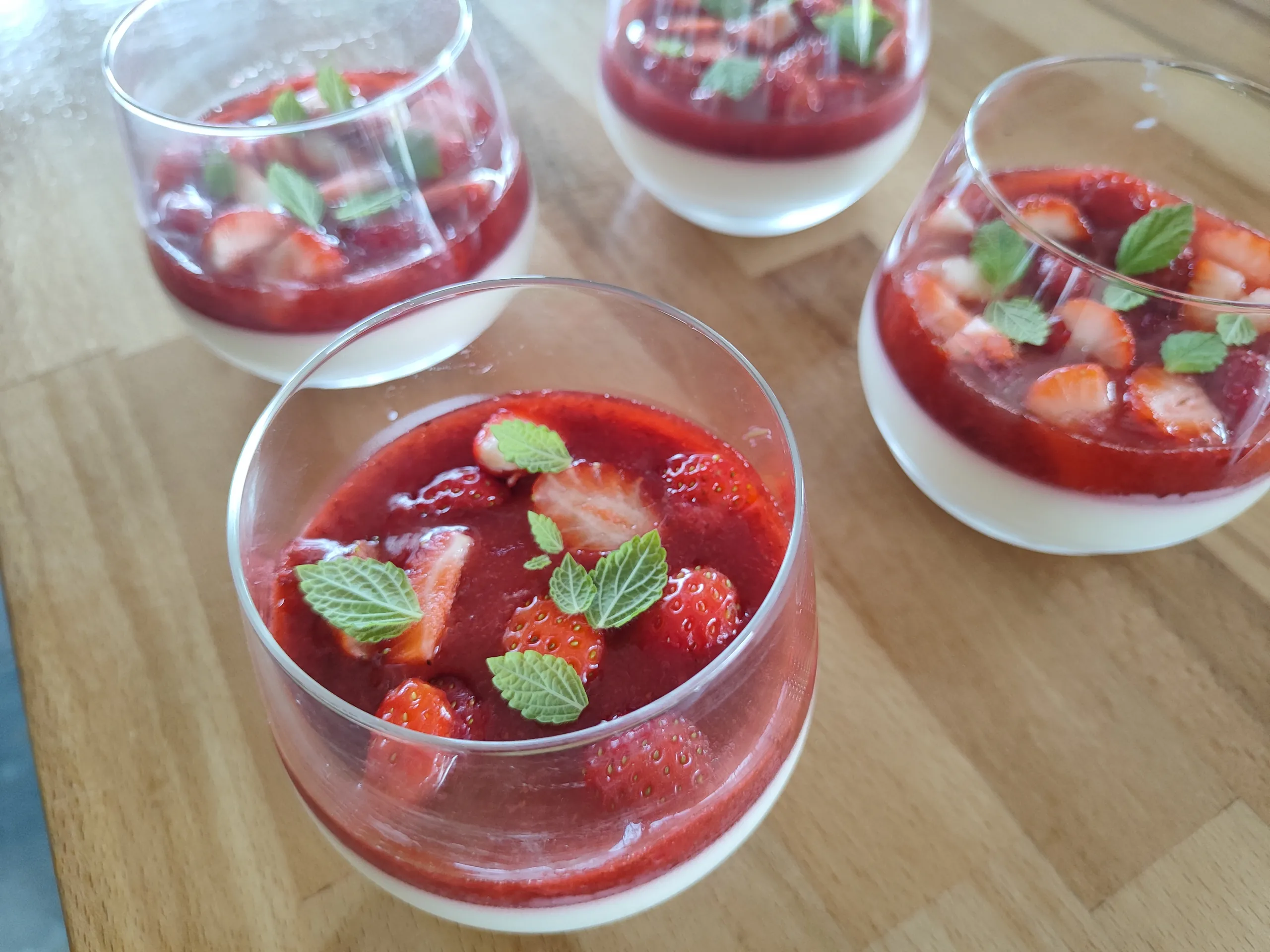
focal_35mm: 23
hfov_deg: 73.9
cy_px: 476
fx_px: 844
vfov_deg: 58.9
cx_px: 635
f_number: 1.88
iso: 641
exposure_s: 1/92
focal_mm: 5.59
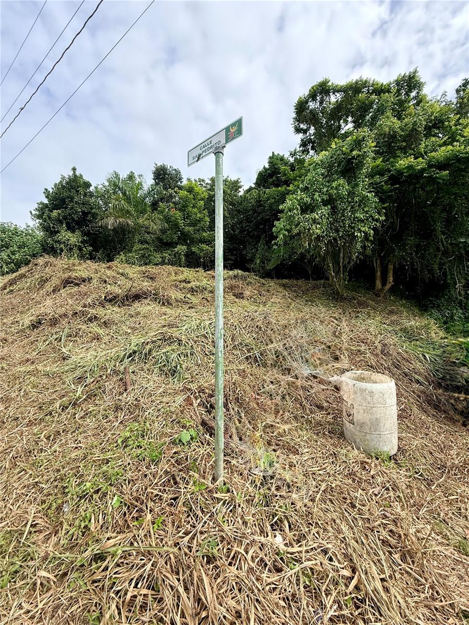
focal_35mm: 14
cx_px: 234
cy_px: 312
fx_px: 253
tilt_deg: +8.4
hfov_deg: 85.7
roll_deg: +1.1
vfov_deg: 102.1
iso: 50
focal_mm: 2.22
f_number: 2.2
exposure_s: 1/1167
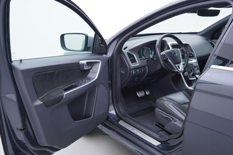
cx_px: 116
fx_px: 233
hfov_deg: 53.1
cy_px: 78
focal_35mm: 36
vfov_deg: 36.9
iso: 125
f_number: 3.2
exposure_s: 1/50
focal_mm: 24
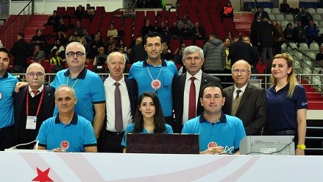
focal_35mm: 52
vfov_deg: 23.1
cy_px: 109
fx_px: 444
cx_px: 118
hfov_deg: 39.7
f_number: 7.1
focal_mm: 21
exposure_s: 1/40
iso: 800
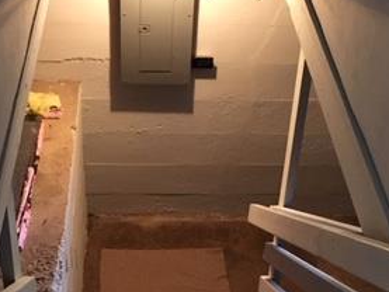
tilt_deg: -38.8
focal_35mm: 67
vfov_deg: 21.9
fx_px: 753
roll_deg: -2.4
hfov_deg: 28.9
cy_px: 160
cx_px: 150
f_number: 2.2
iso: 320
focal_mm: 4.15
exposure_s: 1/15
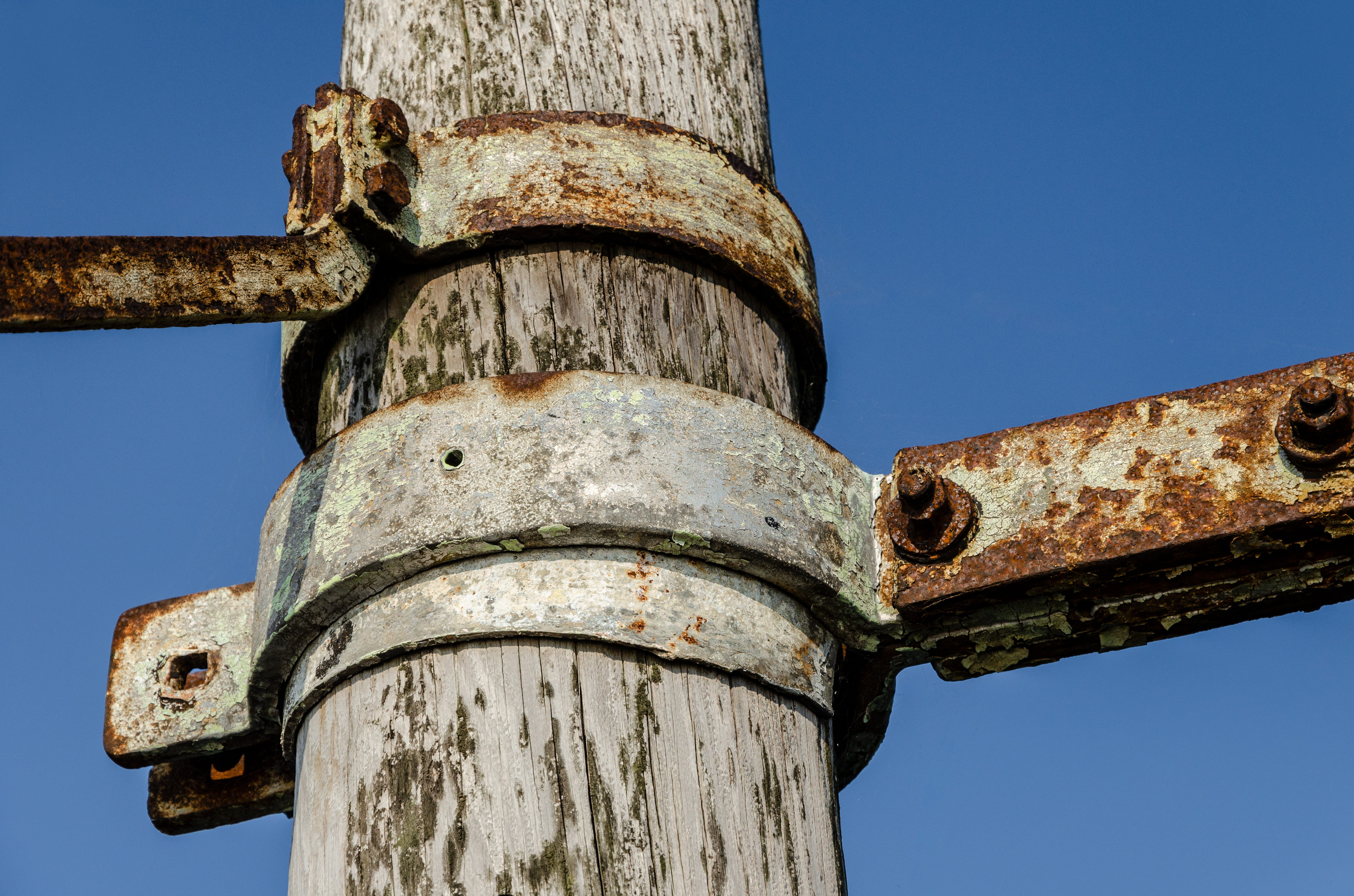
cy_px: 448
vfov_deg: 15.6
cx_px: 677
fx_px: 3265
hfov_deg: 23.4
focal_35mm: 87
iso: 100
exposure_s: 1/1000
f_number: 7.1
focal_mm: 58
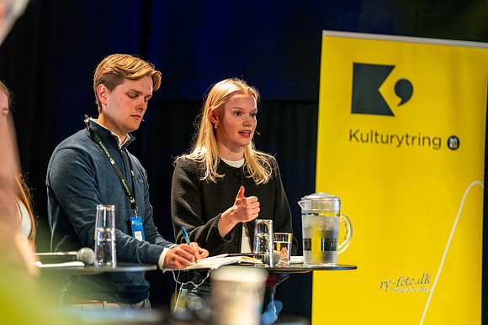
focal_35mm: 155
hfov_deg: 13.2
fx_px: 2102
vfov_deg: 8.9
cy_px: 162
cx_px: 244
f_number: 2.8
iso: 1600
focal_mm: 155
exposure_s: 1/200
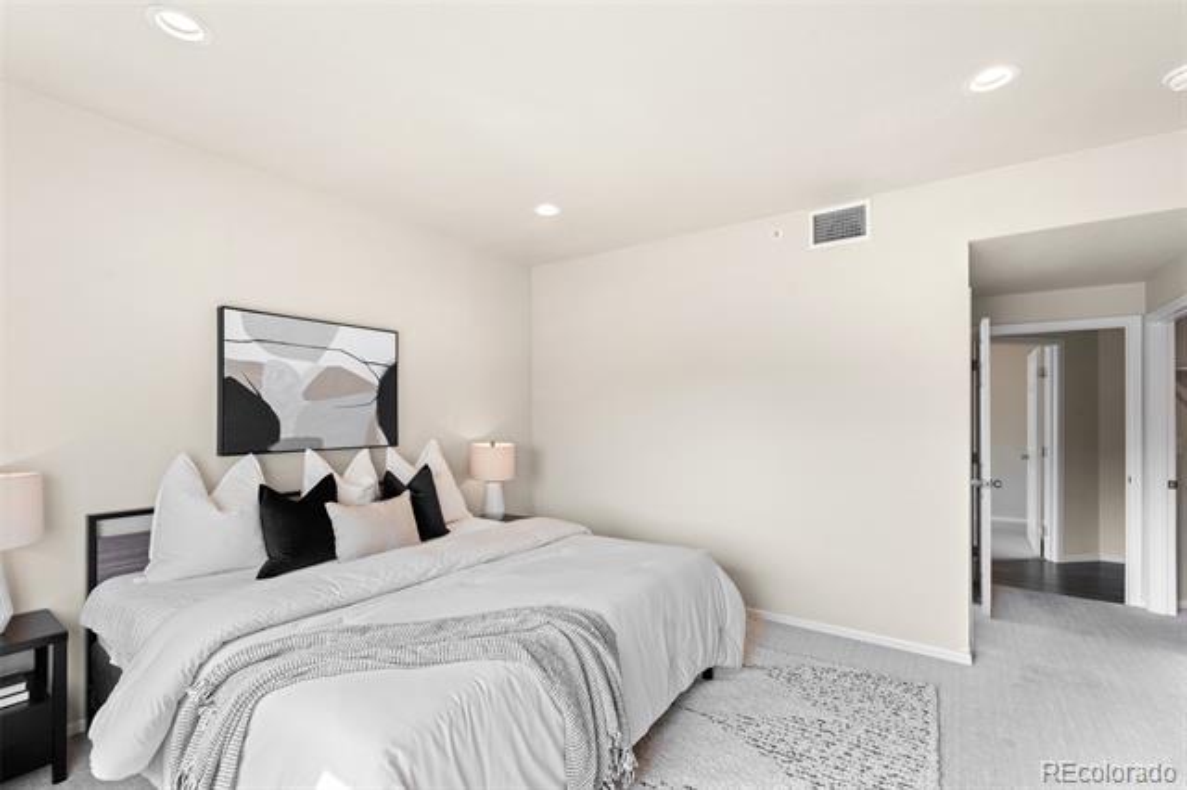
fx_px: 527
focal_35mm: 16
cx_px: 594
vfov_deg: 73.7
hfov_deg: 96.8
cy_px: 395
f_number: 9
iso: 640
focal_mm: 16
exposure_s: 1/10
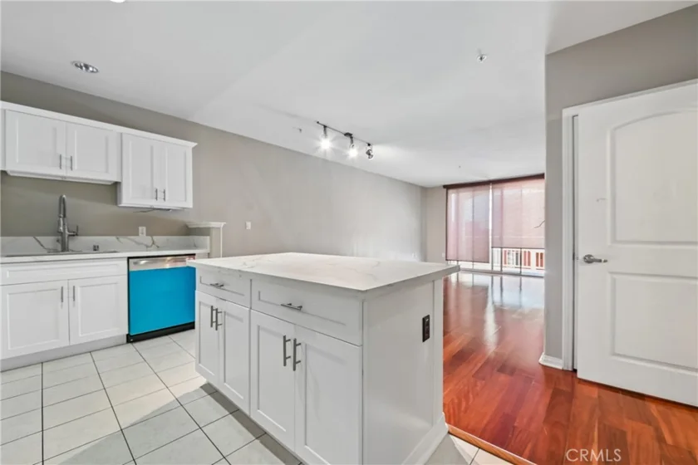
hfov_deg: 104.3
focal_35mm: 14
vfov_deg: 81.2
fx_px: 271
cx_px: 349
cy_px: 232
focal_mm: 14
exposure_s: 1/5
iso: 400
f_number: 8
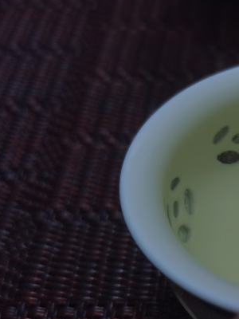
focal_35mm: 80
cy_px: 240
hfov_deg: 17.5
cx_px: 290
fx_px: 736
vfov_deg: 24.2
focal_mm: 5.58
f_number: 1.8
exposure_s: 1/50
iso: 100
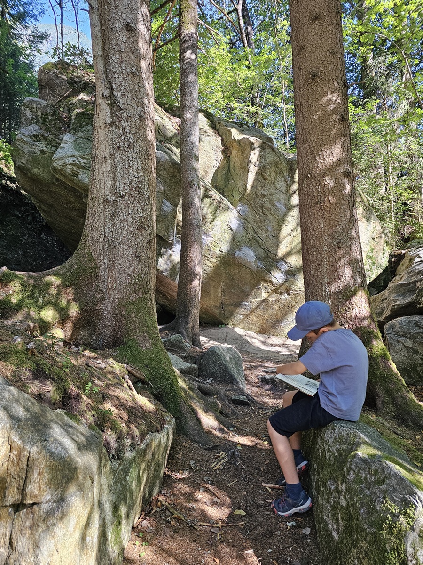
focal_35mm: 23
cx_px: 212
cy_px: 282
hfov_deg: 58.9
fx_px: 375
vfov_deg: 73.9
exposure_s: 1/359
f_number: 1.7
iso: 250
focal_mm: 6.3
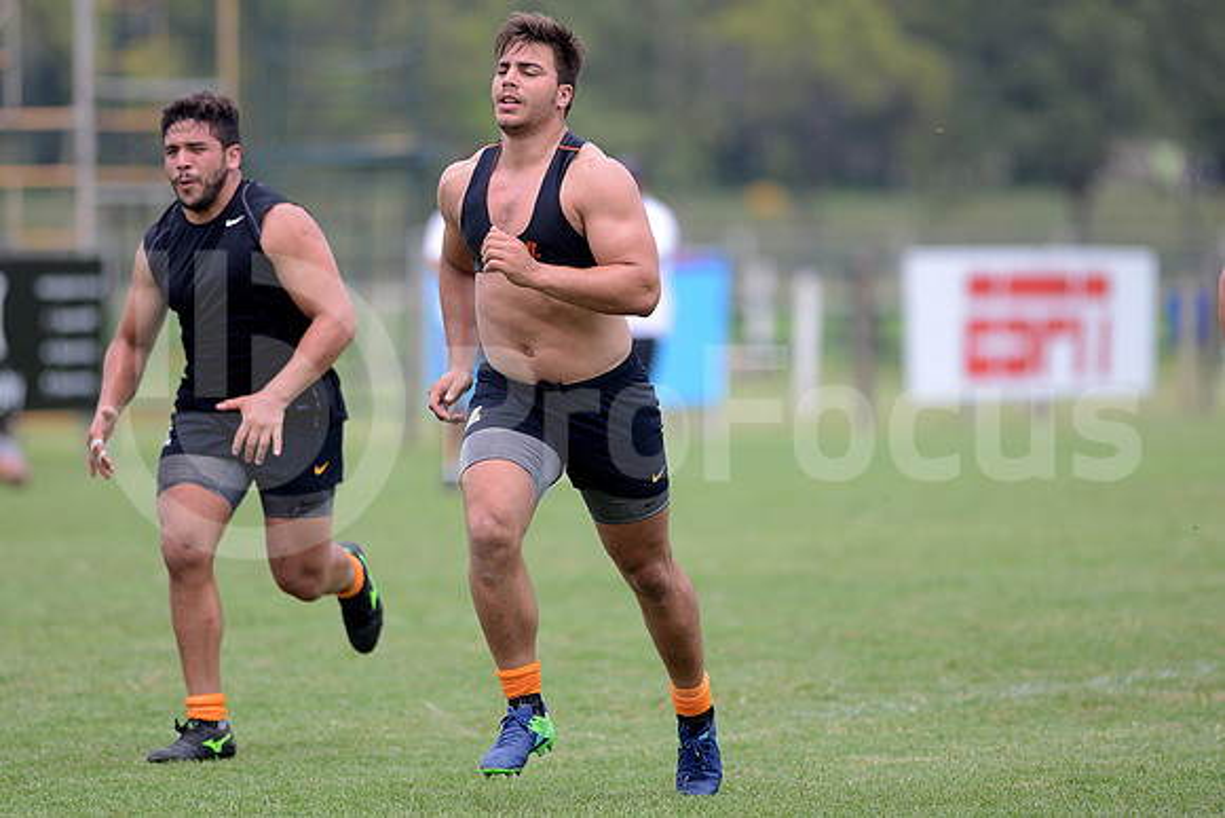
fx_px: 10210
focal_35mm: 300
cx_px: 612
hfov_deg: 6.9
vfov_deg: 4.6
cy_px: 409
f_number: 2.8
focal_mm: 300
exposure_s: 1/3200
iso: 400
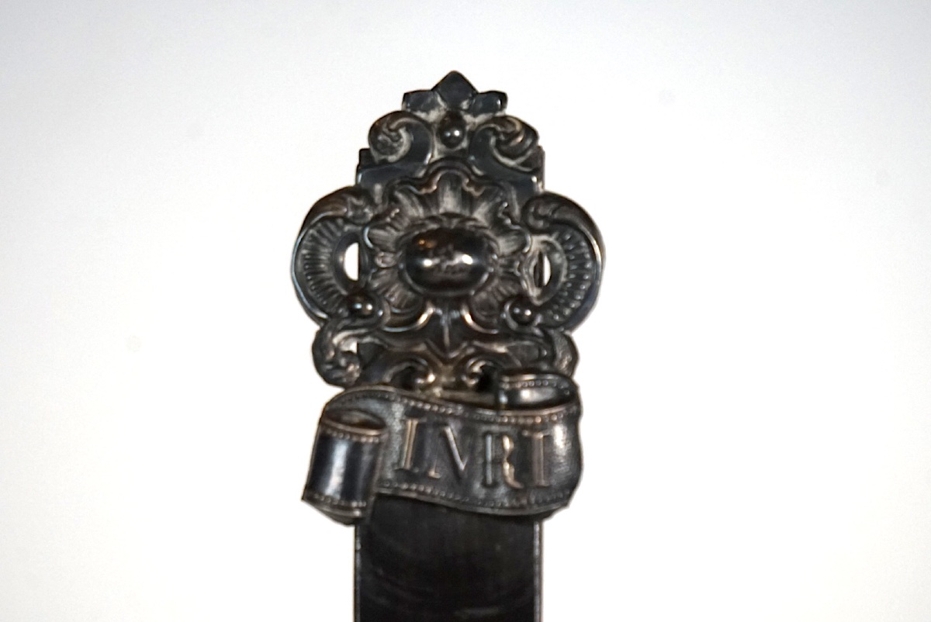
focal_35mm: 261
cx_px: 466
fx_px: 6754
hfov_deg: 7.9
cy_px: 311
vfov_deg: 5.3
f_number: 6.3
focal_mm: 174
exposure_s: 1/320
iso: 2000
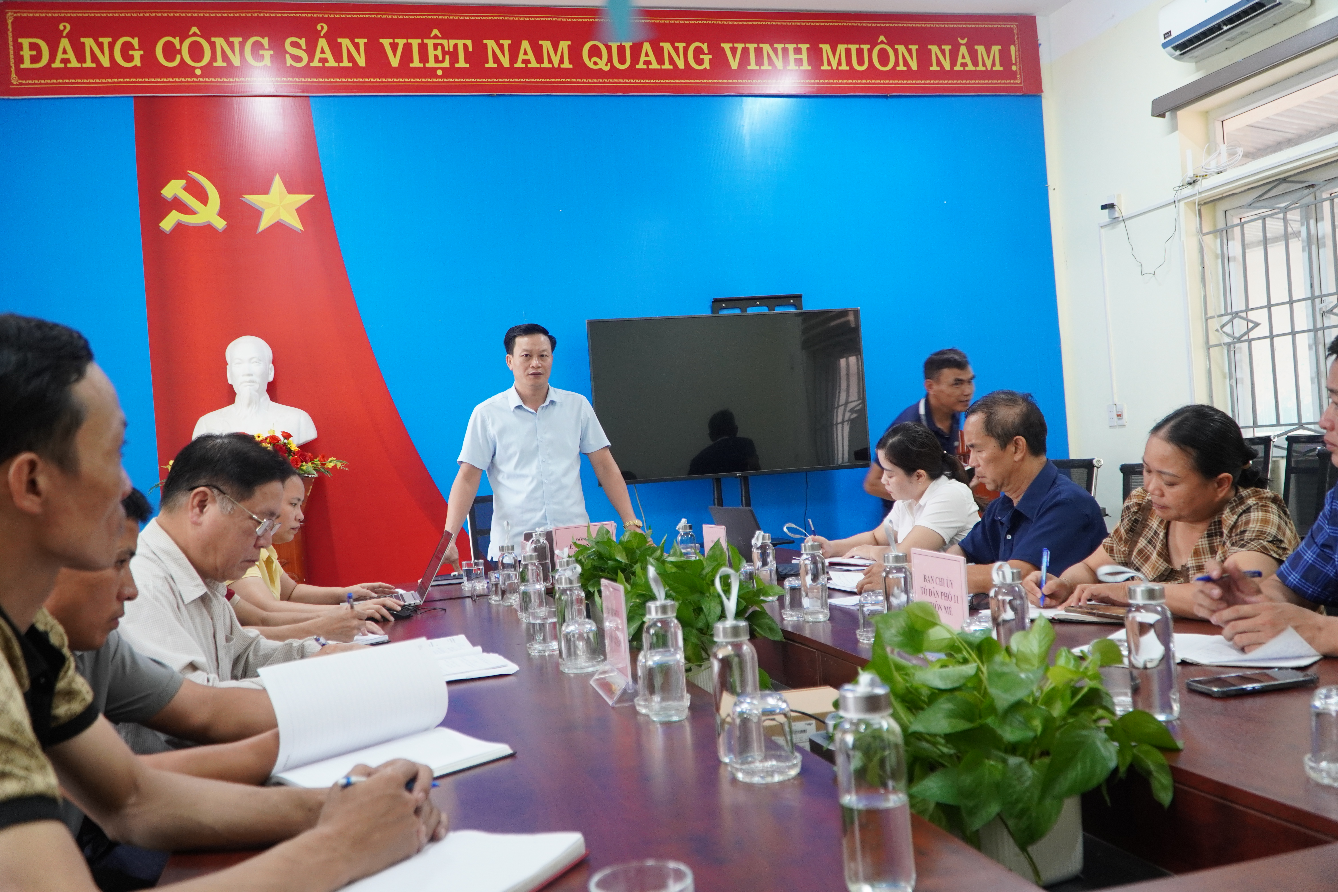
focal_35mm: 30
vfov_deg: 43.6
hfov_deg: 61.9
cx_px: 669
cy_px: 446
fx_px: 1115
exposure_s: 1/60
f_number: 4
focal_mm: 20
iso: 800
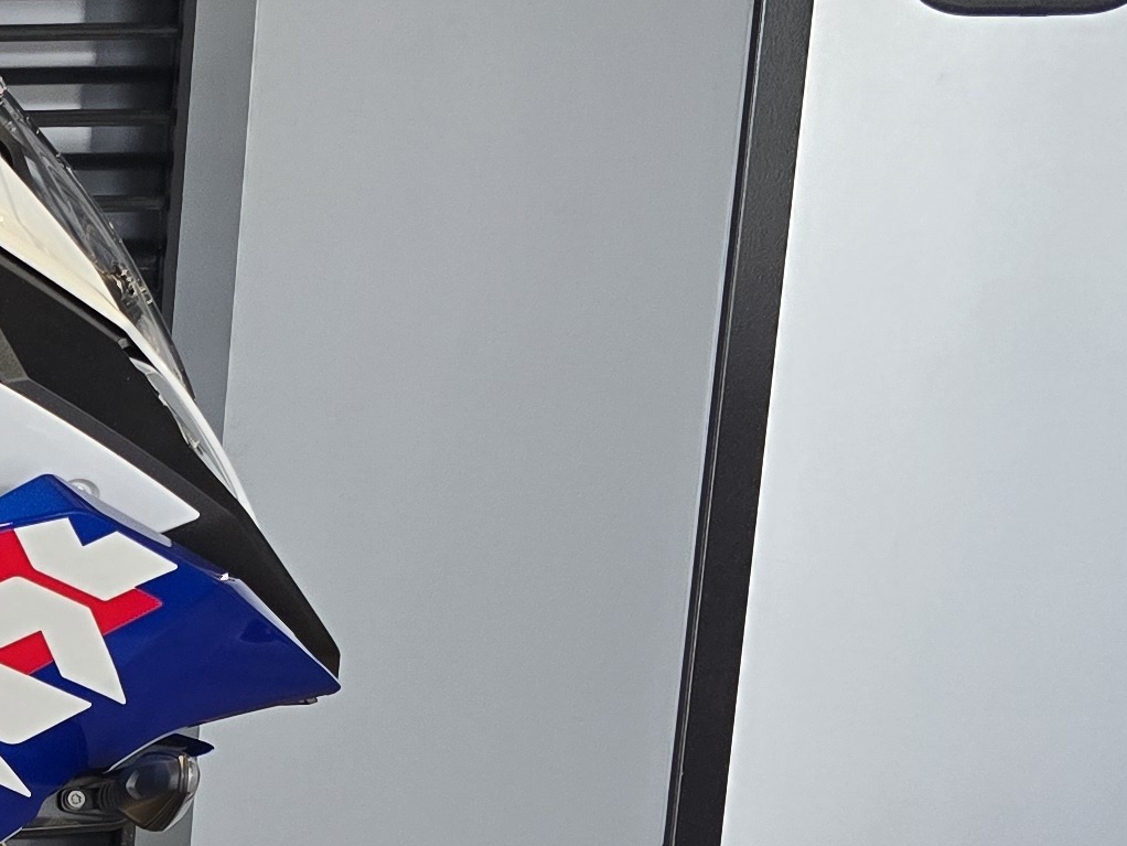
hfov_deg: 17.1
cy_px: 889
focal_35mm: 90
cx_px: -1013
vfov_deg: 16.0
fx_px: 2931
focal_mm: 6.3
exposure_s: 1/120
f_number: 1.7
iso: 125
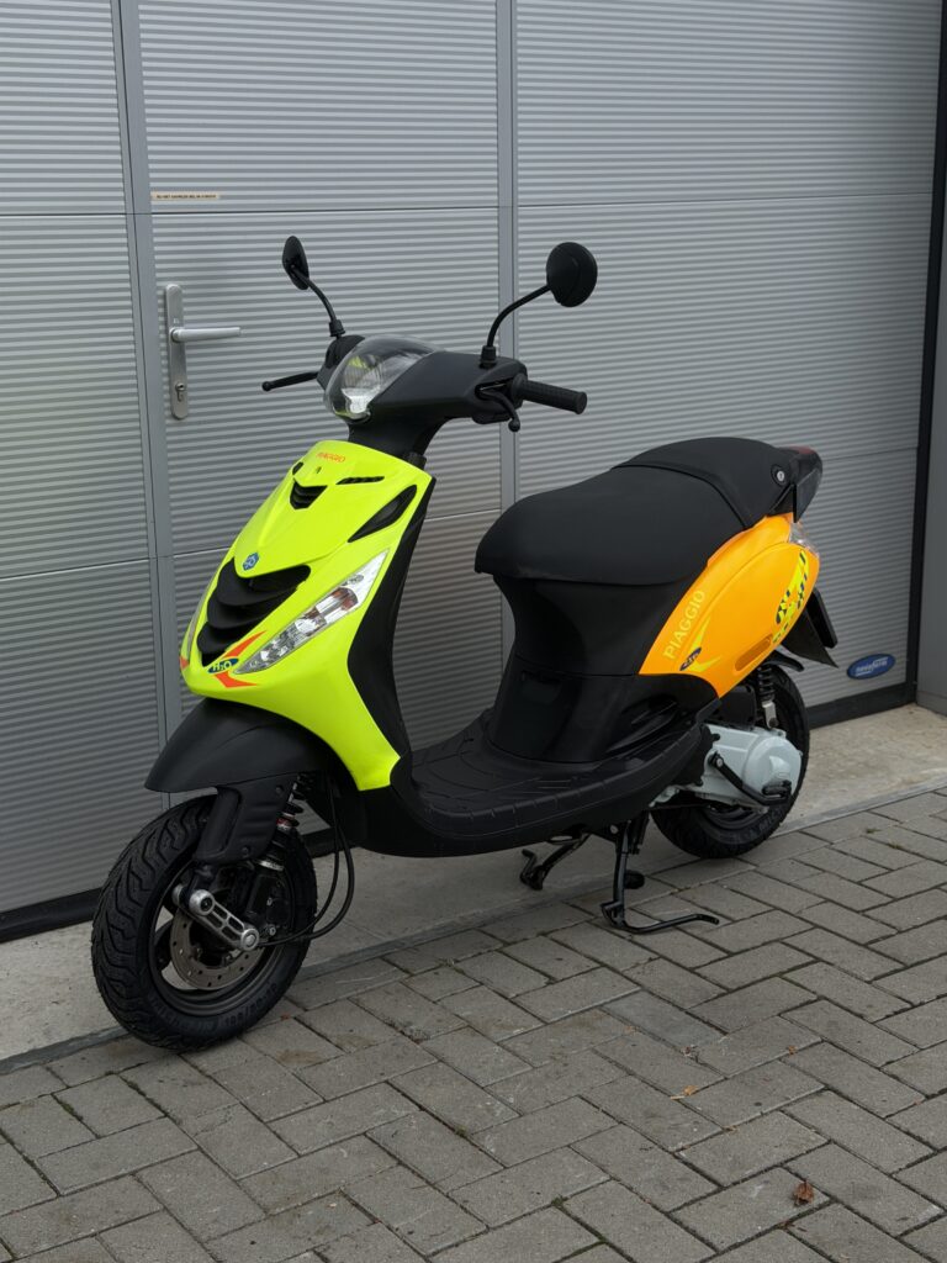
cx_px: 474
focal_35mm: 48
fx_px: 1751
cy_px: 632
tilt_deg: -13.9
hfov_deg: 30.3
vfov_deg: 39.7
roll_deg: +1.2
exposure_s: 1/2342
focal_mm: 6.76
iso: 64
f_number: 1.78
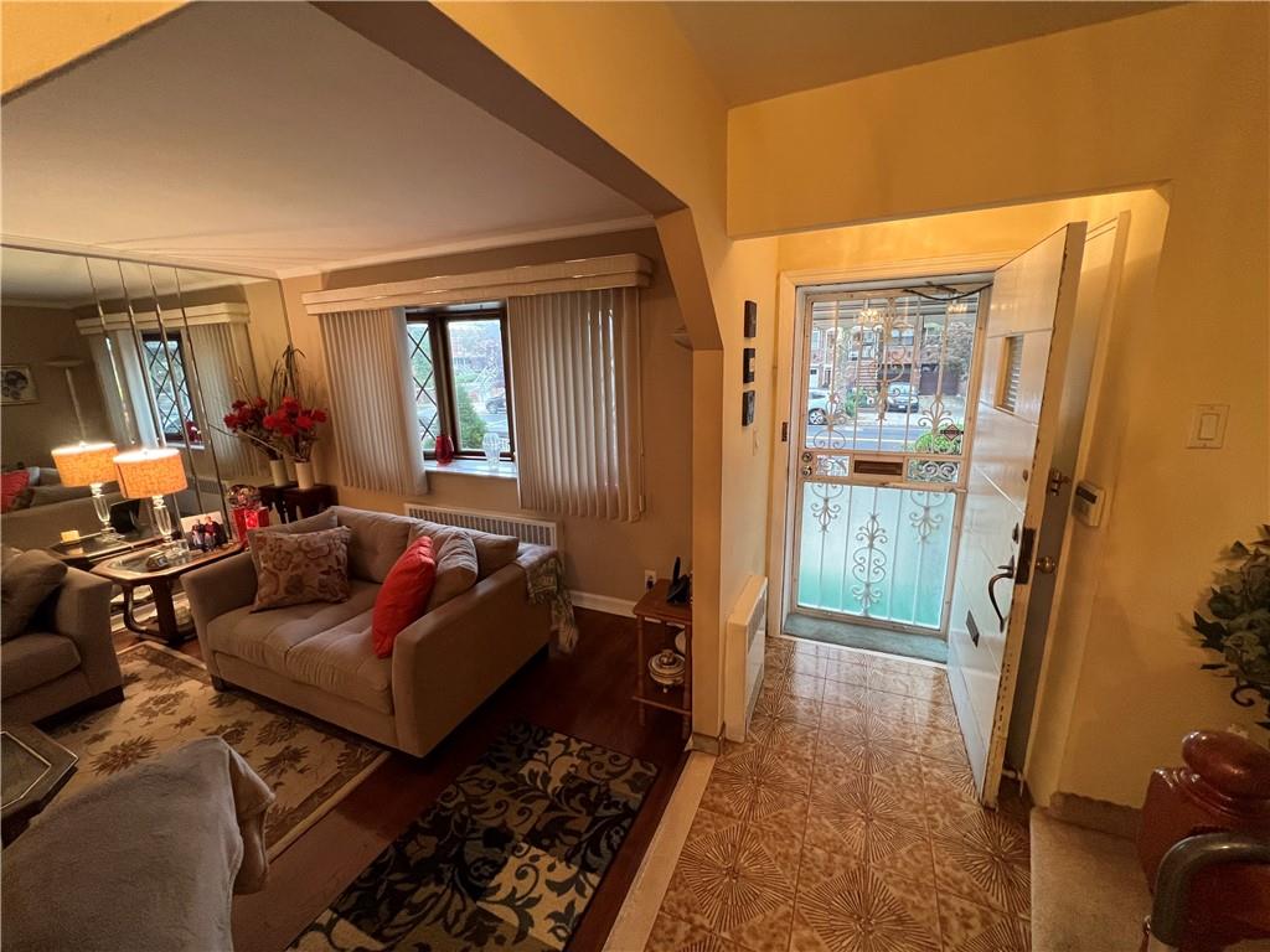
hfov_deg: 106.2
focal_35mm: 13
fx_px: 477
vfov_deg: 89.9
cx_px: 635
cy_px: 476
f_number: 1.8
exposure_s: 1/60
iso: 320
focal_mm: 1.57
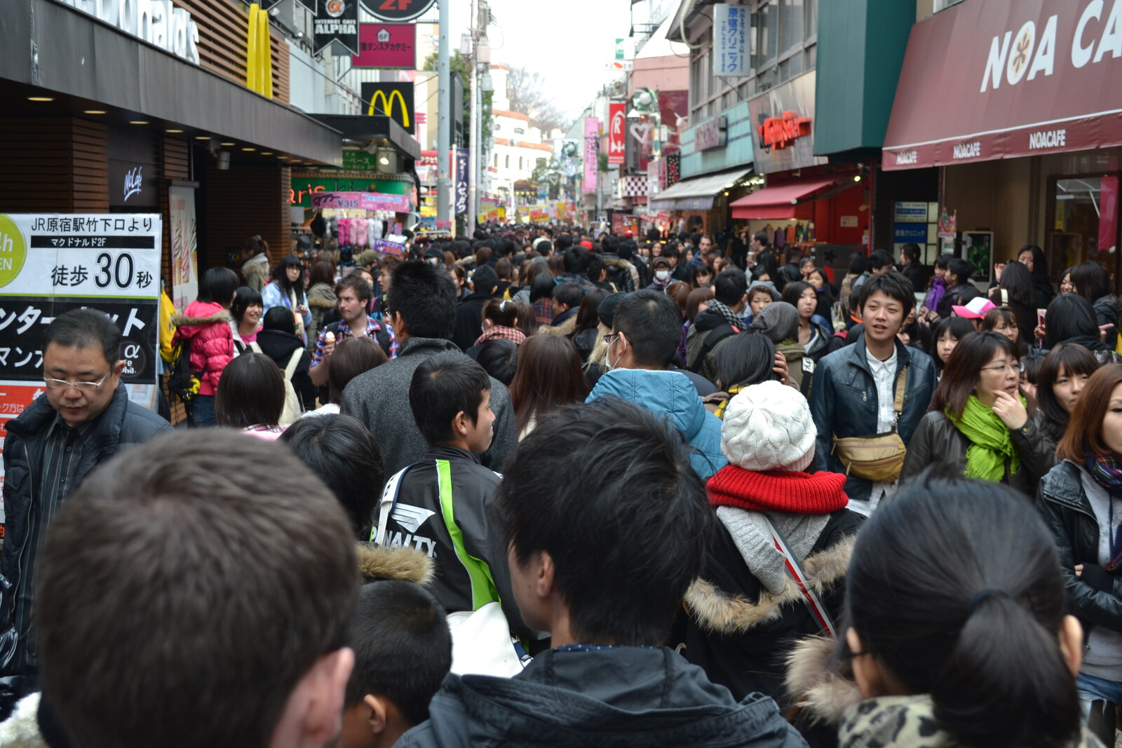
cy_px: 374
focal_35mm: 48
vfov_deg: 28.1
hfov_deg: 41.1
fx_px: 1496
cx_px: 561
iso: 200
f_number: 5.6
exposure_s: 1/125
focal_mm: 32
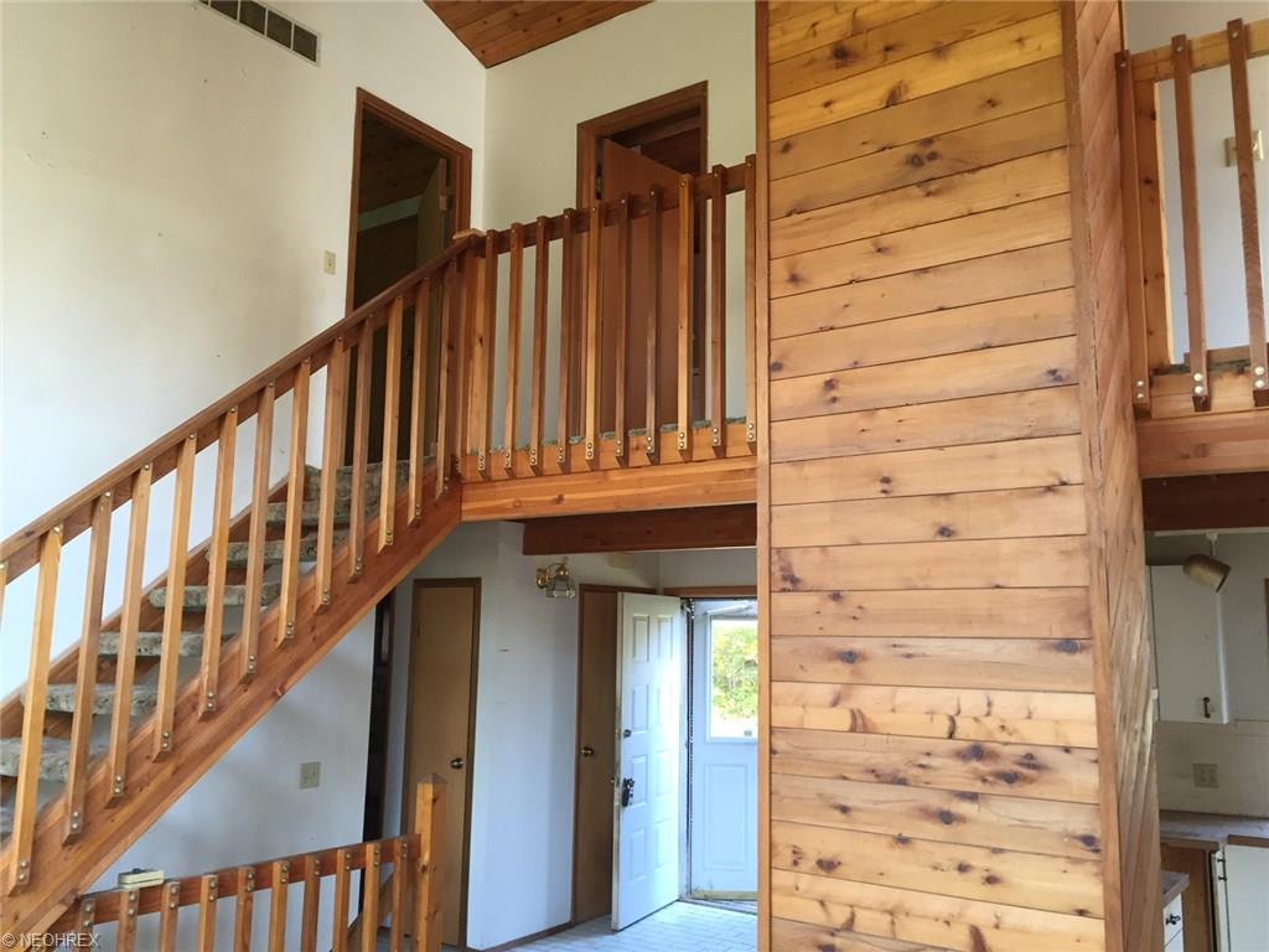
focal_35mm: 29
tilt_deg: +9.5
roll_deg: -1.9
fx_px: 1063
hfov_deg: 61.7
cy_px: 476
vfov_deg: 48.2
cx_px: 634
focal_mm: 4.15
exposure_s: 1/30
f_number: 2.2
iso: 40
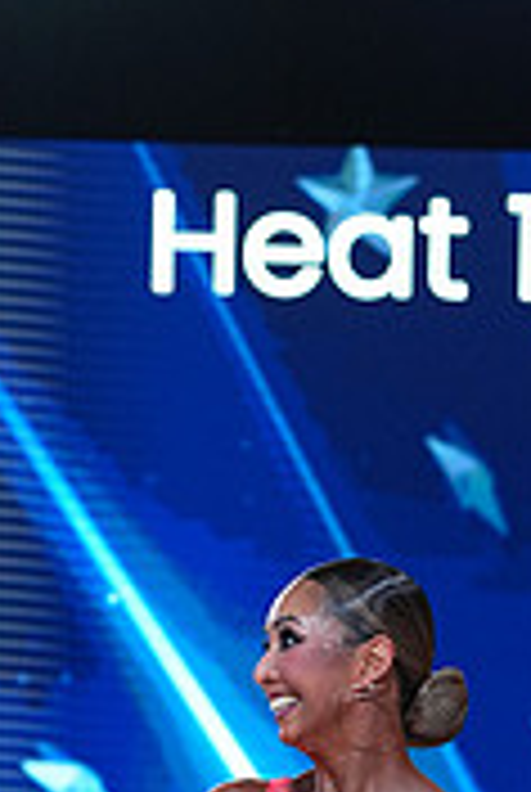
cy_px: 1062
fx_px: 5950
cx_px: -83
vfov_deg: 7.5
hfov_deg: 5.1
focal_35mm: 270
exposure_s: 1/500
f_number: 4
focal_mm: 82
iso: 1000
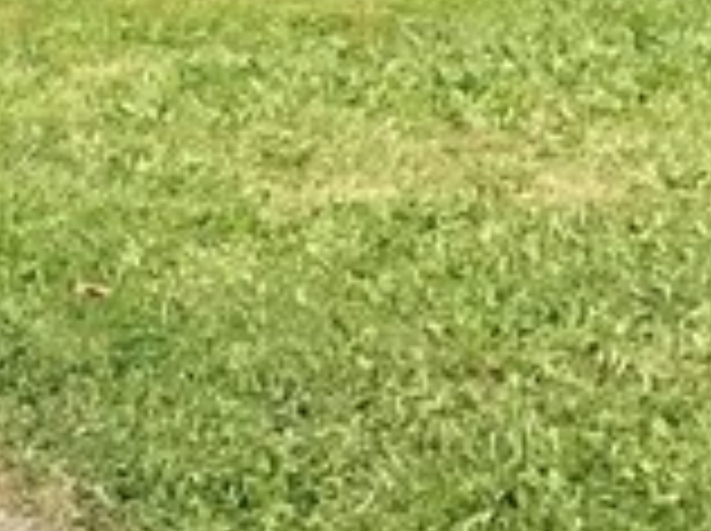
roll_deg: +0.5
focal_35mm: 182
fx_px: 3733
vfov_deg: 7.5
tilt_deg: +1.8
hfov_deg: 9.9
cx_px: -828
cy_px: -864
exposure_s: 1/1041
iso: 20
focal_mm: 3.99
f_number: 1.8
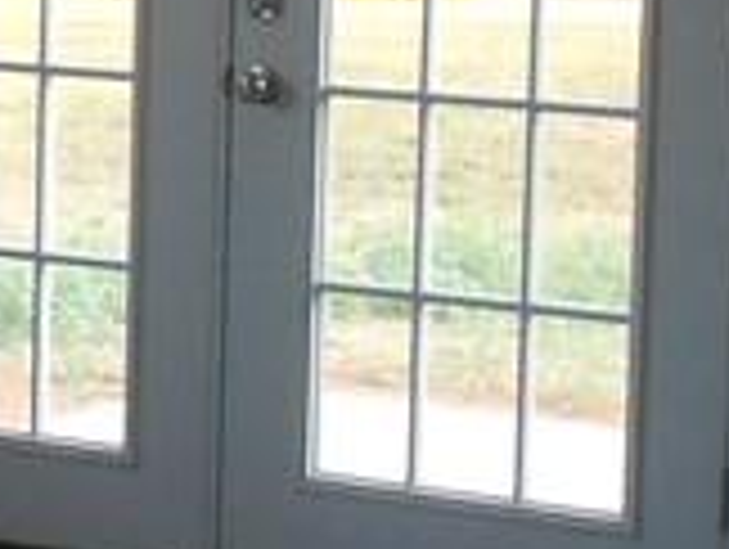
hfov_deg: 11.8
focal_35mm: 164
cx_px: -148
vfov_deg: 9.0
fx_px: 3459
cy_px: 0
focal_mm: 4.6
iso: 250
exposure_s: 1/30
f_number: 3.2
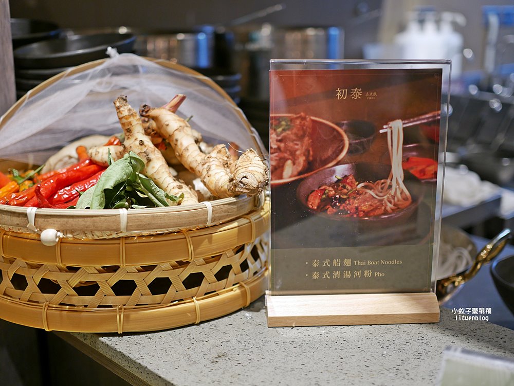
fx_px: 743
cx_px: 257
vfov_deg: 29.1
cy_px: 193
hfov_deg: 38.2
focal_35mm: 50
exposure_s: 1/60
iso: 250
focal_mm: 25
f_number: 1.8
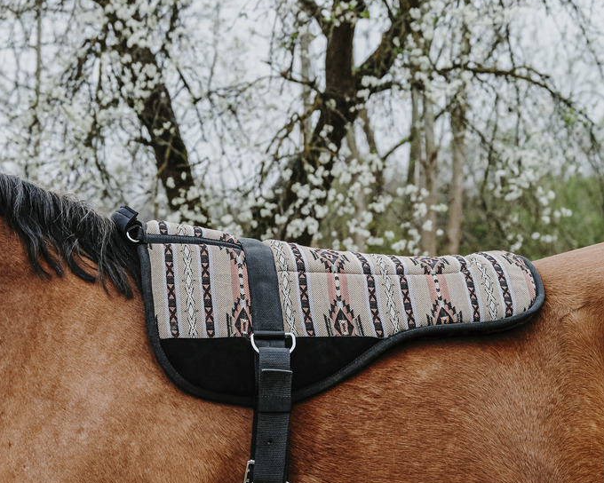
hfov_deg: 12.5
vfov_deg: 10.0
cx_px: 302
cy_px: 416
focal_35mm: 154
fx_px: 2753
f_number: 7.1
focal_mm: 72.8
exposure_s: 1/500
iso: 1250
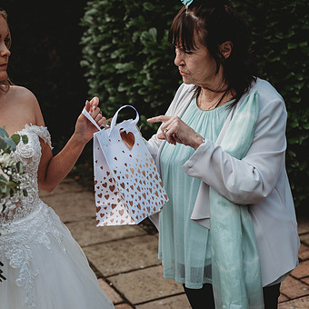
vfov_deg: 31.1
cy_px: 155
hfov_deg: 31.0
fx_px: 555
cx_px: 124
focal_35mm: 55
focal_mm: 38
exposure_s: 1/640
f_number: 2.8
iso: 100
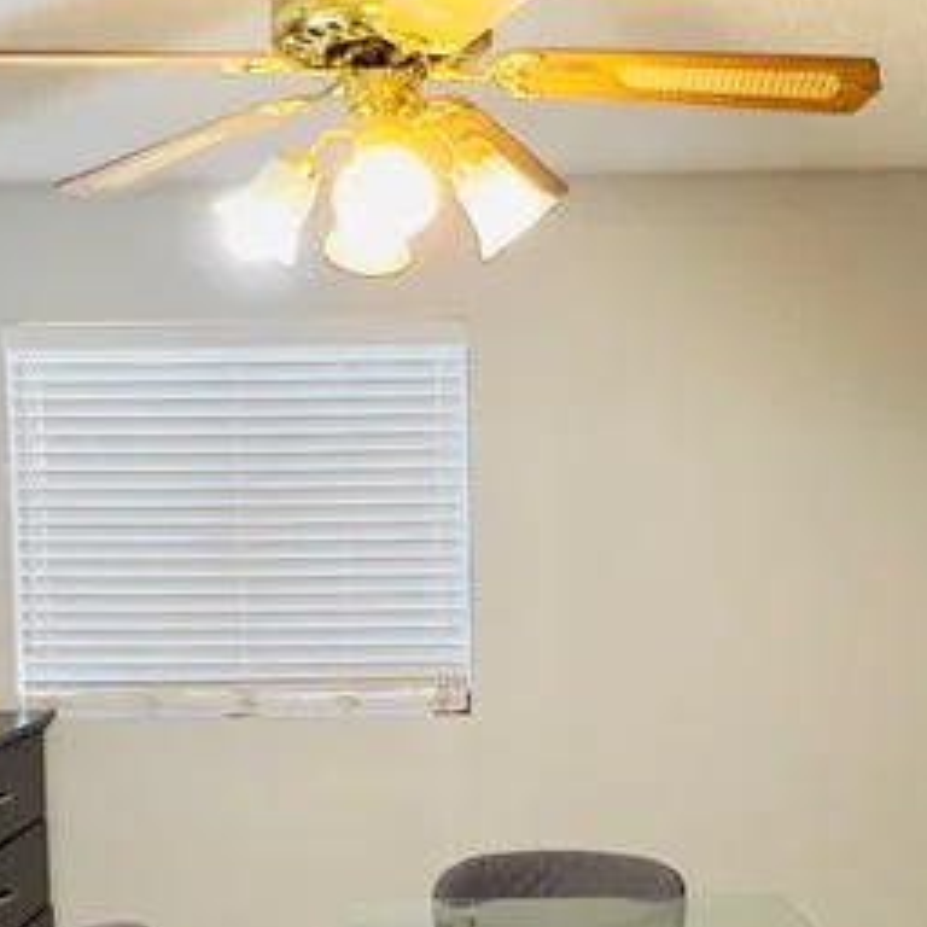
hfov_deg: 36.8
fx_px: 1394
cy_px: 637
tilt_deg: -5.3
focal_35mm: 46
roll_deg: +0.8
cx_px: 424
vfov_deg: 36.3
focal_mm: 1.57
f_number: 1.8
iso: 250
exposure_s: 1/120
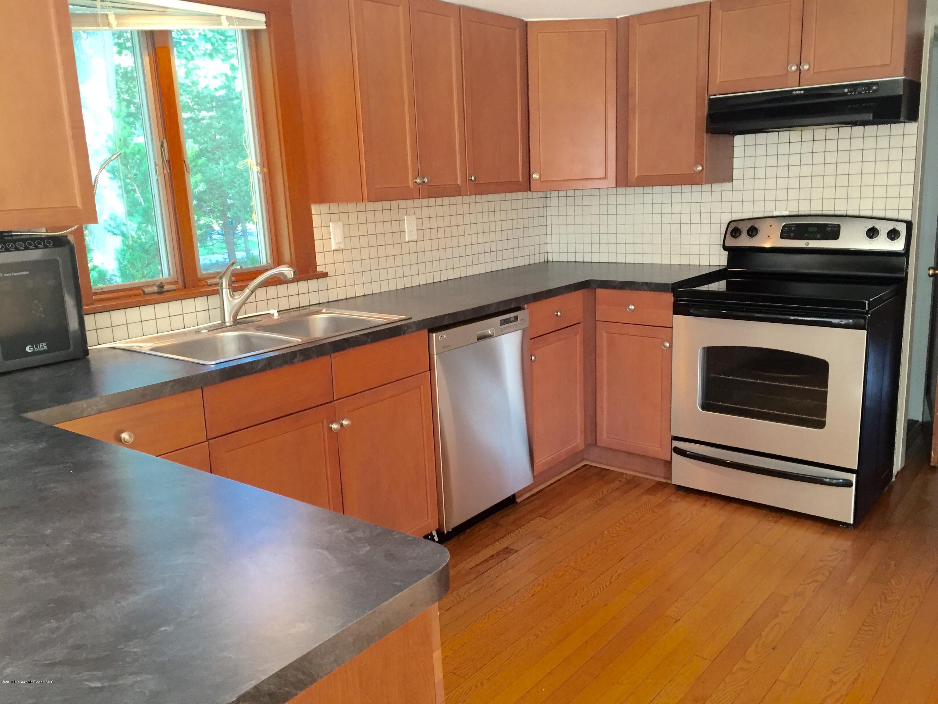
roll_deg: +1.6
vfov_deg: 48.2
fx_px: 786
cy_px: 352
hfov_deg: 61.7
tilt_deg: -11.5
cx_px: 469
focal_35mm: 29
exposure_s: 1/30
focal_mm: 4.15
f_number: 2.2
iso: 100
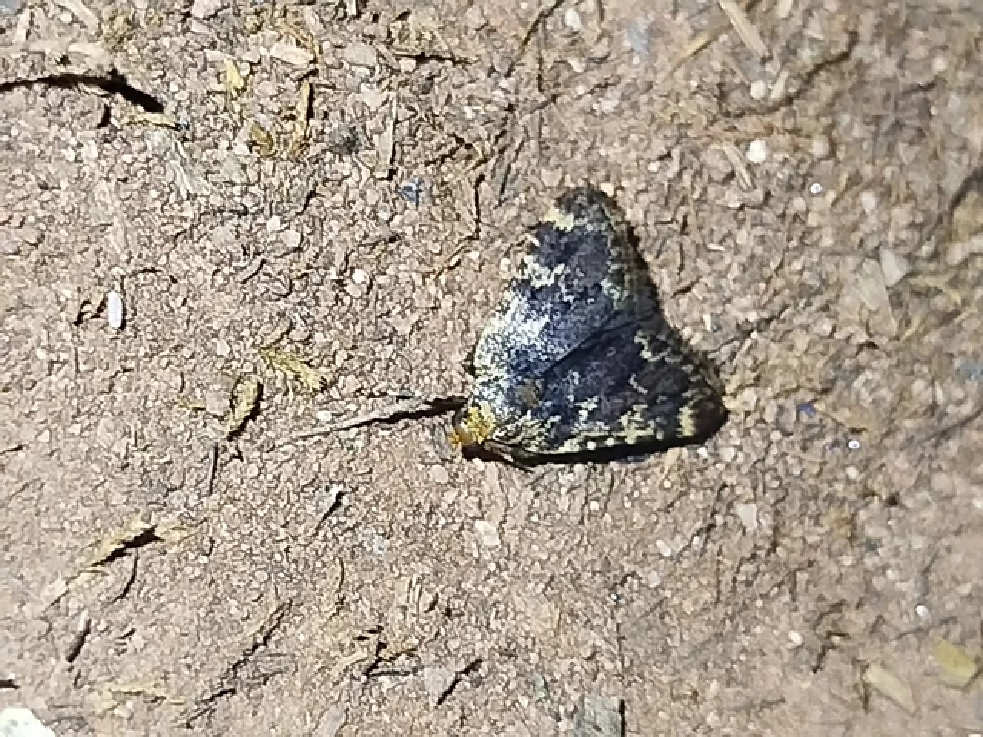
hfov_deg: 19.1
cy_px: 368
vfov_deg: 14.4
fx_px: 2925
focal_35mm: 103
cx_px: 492
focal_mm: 5.31
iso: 200
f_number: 1.7
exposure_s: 1/33
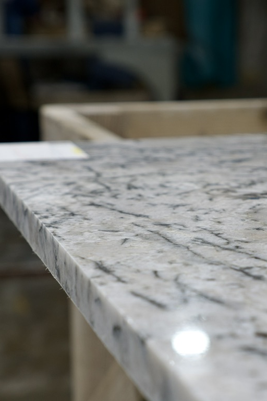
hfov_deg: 11.0
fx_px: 1391
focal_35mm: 125
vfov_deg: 16.4
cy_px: 267
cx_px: 179
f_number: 4
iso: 250
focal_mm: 50
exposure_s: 1/160
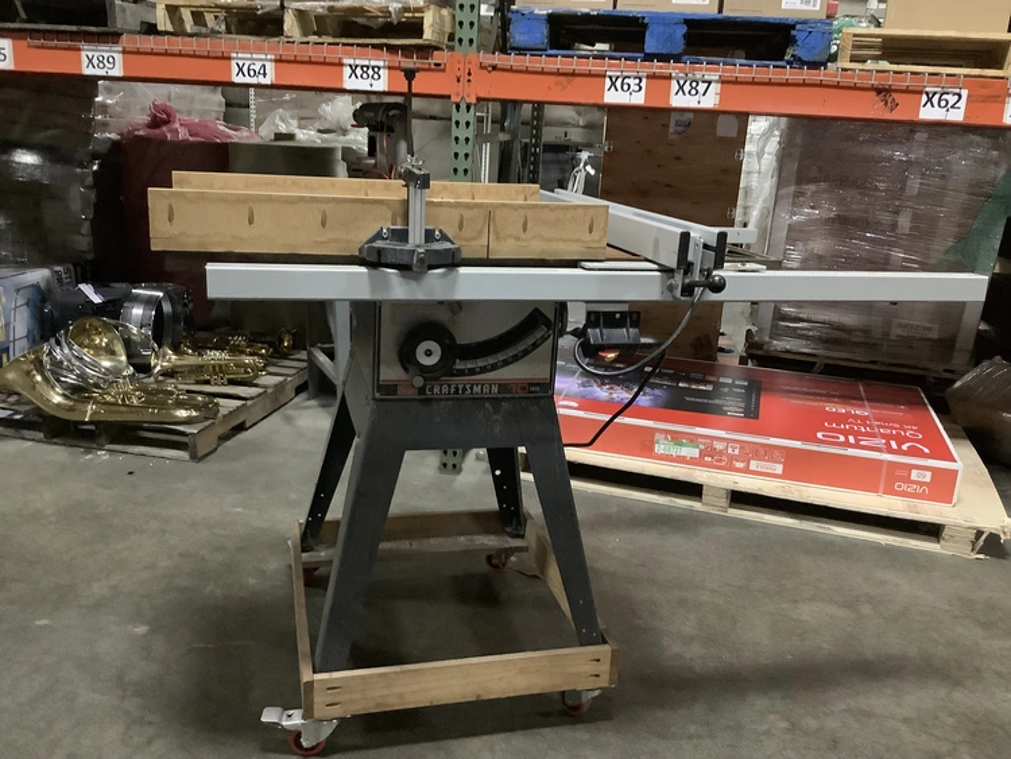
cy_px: 380
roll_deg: -2.3
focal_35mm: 31
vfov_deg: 45.5
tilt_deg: -17.1
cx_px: 506
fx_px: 906
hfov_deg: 58.3
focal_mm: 3.3
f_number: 2.4
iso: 500
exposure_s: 1/30
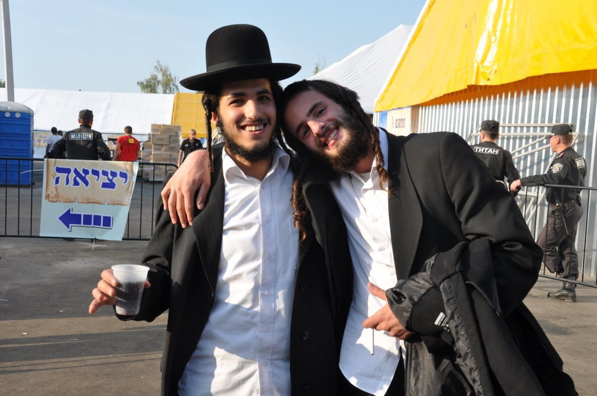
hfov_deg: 45.0
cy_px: 198
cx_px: 298
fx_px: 720
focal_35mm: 44
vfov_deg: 30.8
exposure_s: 1/320
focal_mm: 29
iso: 250
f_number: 9
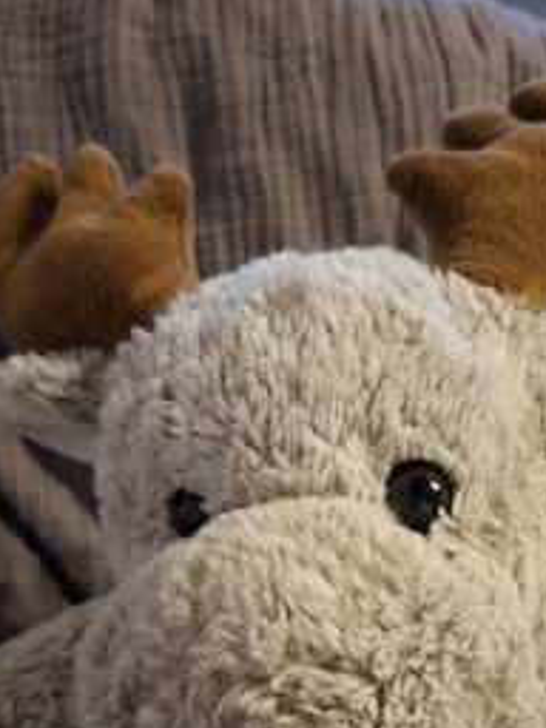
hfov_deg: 39.3
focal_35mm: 36
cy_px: 515
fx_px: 757
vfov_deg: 49.9
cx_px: 353
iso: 500
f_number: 1.8
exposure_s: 1/25
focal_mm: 5.54
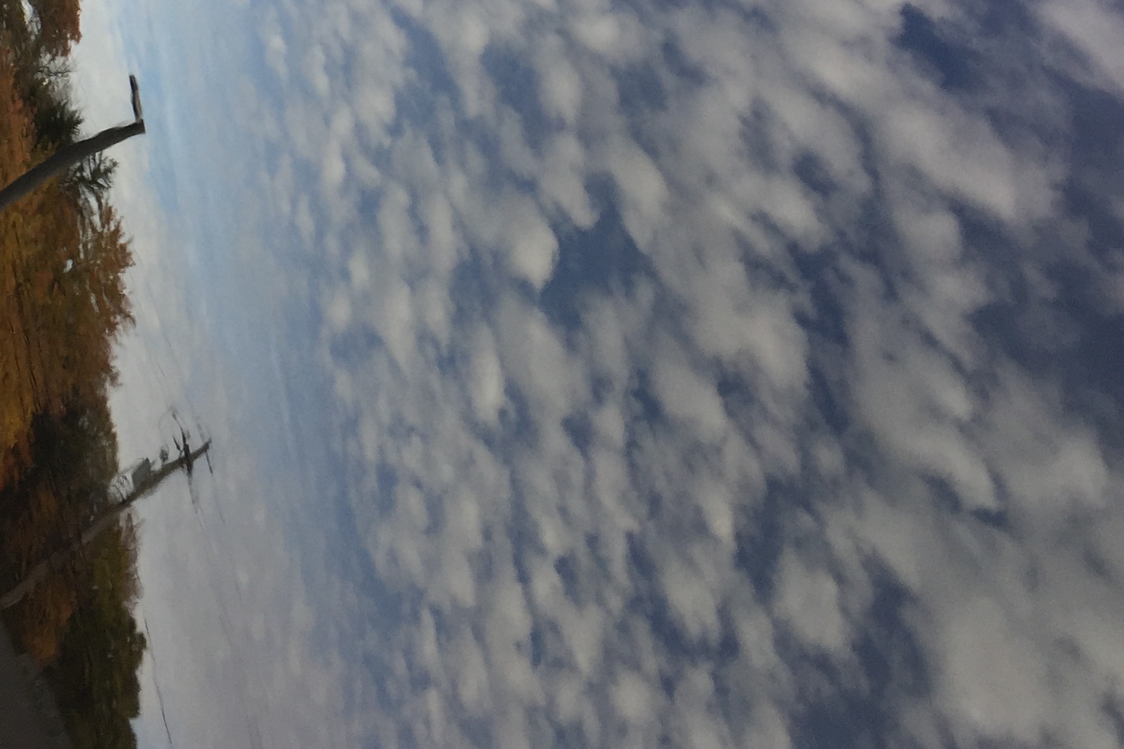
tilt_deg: -16.1
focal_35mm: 62
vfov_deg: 20.9
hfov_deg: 31.9
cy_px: -71
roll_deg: -3.3
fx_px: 1936
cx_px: 321
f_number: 2.2
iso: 32
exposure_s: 1/373
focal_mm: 4.15
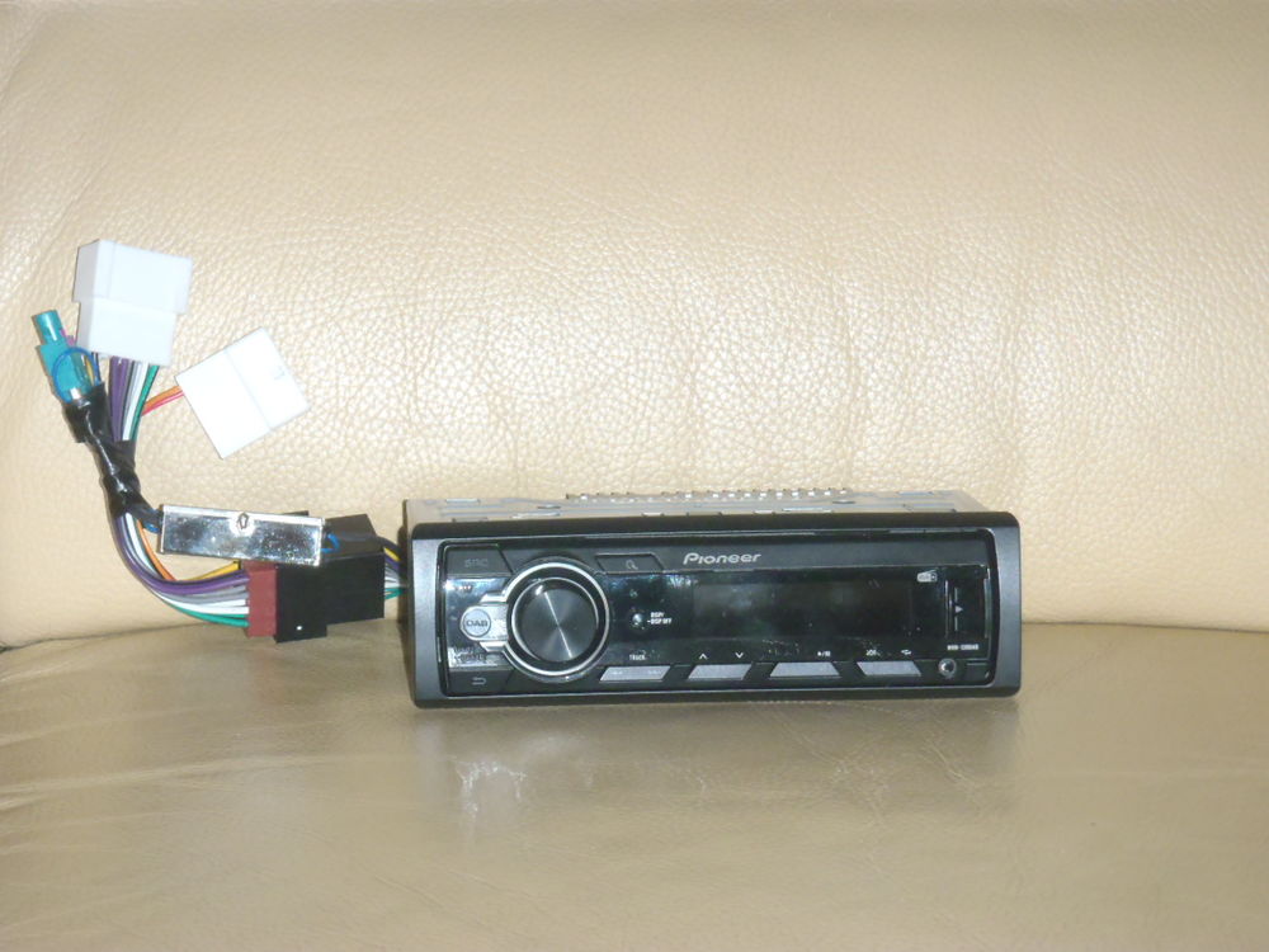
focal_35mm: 111
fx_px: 4069
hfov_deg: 17.7
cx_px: 634
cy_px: 476
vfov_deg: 13.3
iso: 500
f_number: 5.2
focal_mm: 19.85
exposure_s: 1/60
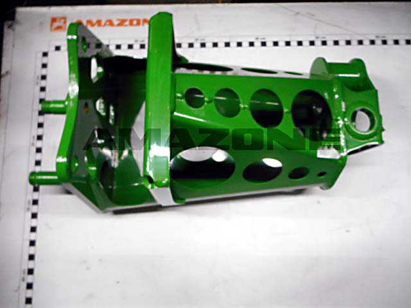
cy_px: 154
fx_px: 297
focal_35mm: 25
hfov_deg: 69.4
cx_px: 206
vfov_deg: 54.9
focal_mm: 4.5
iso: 400
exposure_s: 1/8
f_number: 3.7
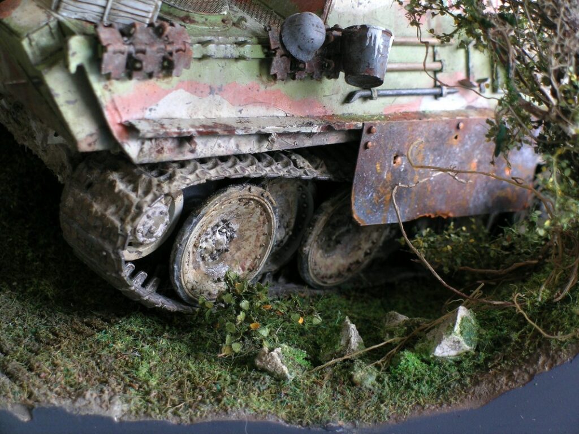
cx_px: 290
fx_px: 1940
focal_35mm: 116
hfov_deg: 17.0
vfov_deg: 12.8
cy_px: 217
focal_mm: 24
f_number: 5.2
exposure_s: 1/3.1
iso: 57
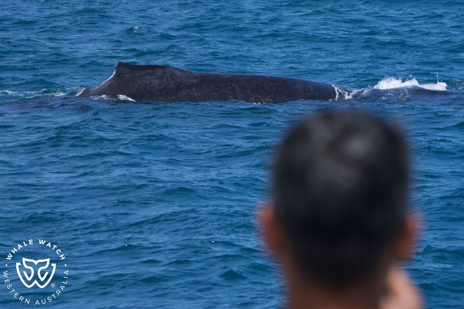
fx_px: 2577
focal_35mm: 200
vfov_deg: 6.9
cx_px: 232
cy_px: 154
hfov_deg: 10.3
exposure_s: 1/3200
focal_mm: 200
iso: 1000
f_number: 8
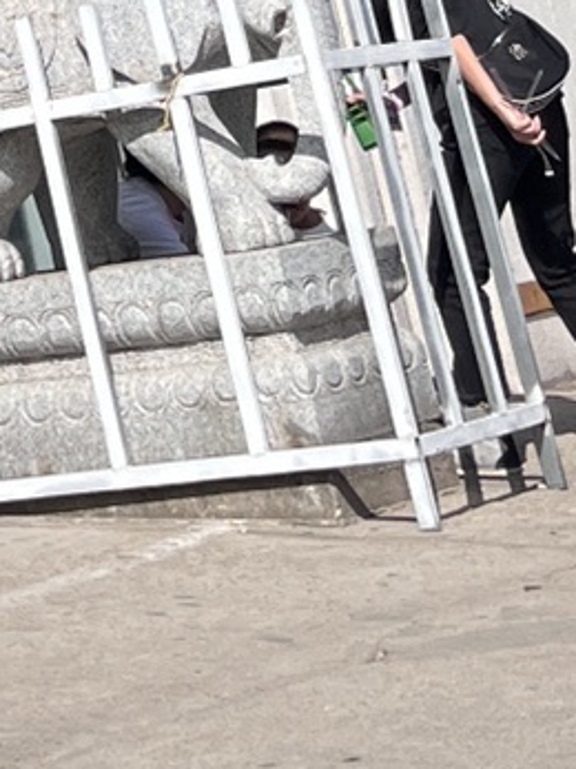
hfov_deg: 9.2
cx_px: -594
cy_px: -1084
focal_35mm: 150
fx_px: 3330
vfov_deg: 11.1
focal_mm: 5.1
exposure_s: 1/2825
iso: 50
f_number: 1.6
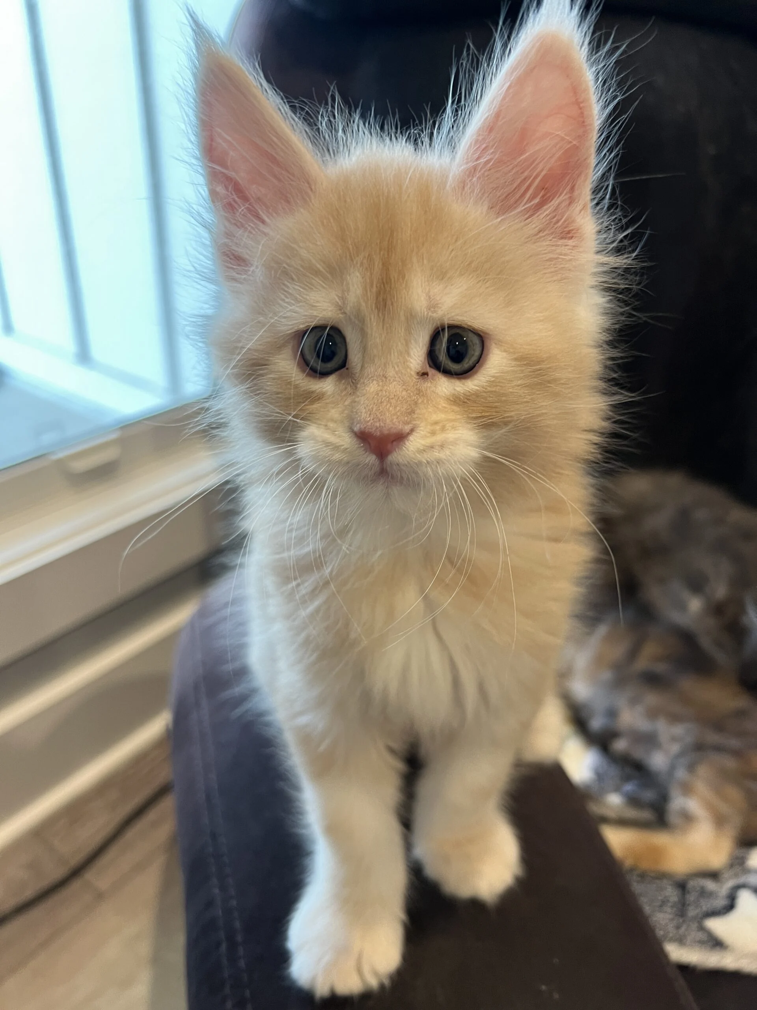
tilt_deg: -28.1
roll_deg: -1.4
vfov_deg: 67.3
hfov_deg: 53.1
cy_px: 505
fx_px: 758
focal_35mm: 26
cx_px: 378
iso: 125
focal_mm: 5.7
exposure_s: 1/60
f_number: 1.5
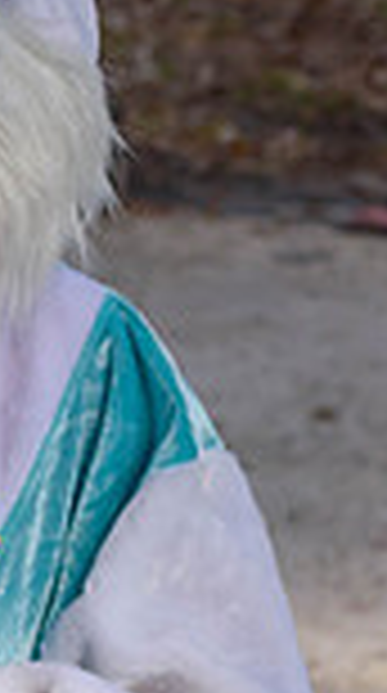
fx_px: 5907
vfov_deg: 6.7
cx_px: -180
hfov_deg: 3.7
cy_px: 490
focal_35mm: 322
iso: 320
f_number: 5.6
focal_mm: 70
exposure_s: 1/500
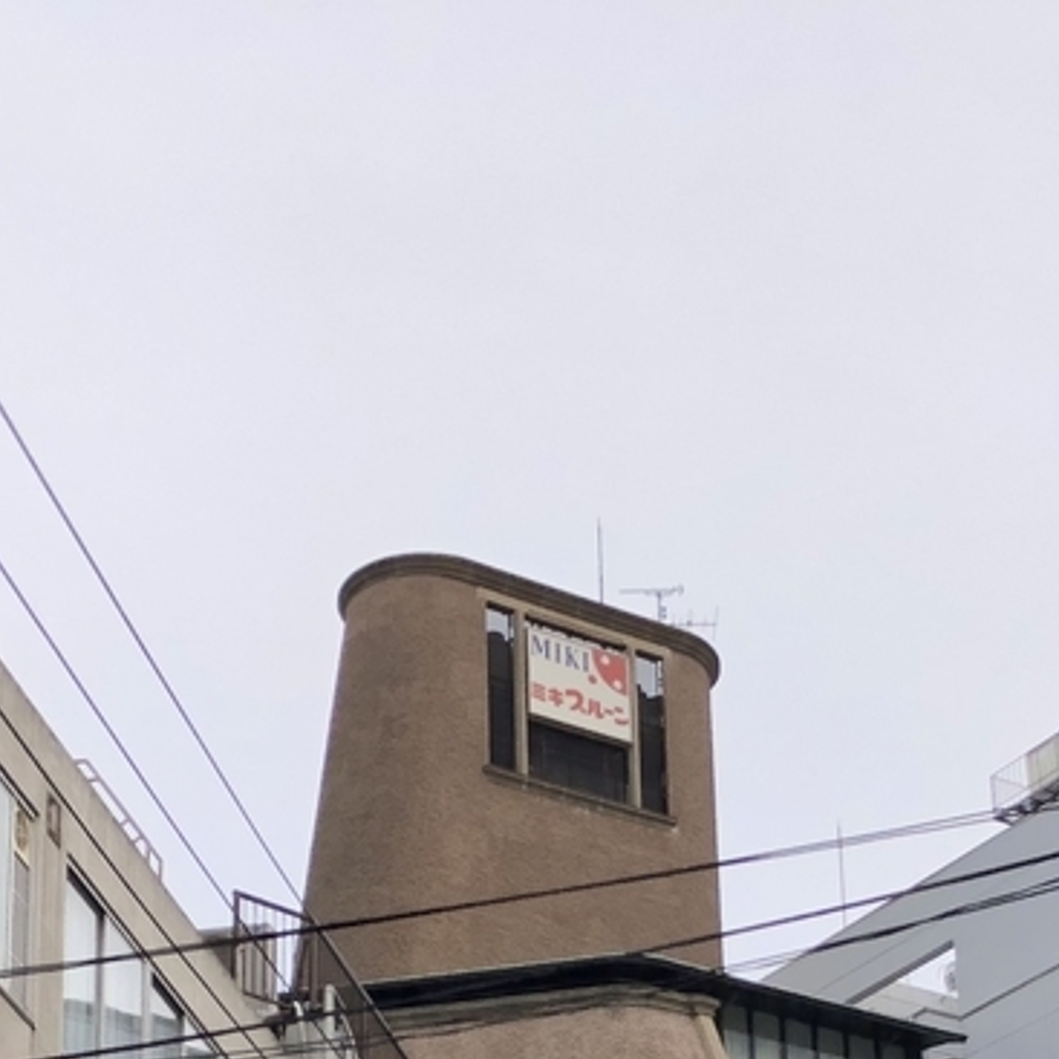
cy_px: 1284
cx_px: 560
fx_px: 2804
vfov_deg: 20.0
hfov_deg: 21.4
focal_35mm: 81
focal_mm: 4
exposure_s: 1/454
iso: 20
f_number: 1.8
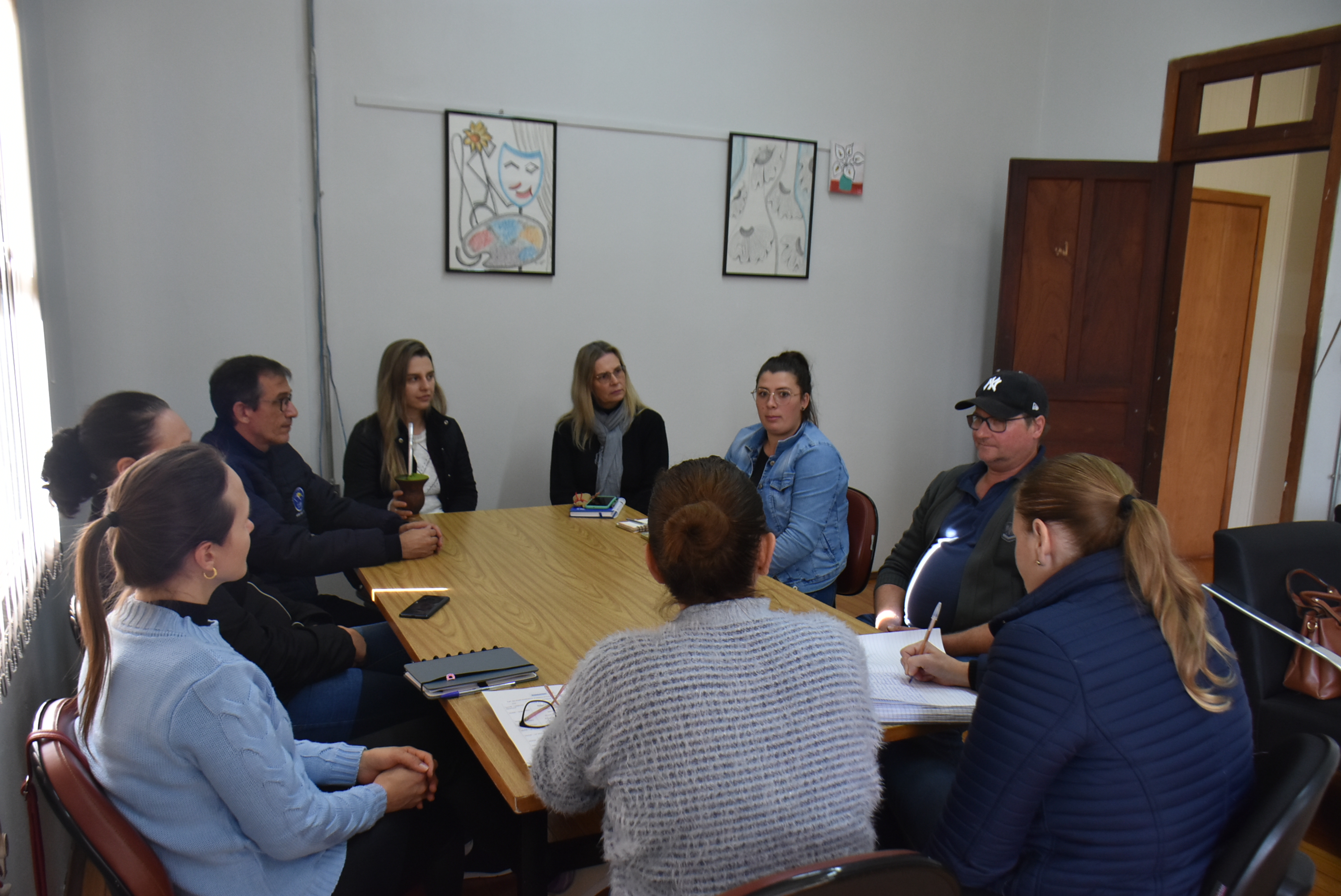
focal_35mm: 27
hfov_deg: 67.3
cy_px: 448
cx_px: 670
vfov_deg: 48.0
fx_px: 1006
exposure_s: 1/100
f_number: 5
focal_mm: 18
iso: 800
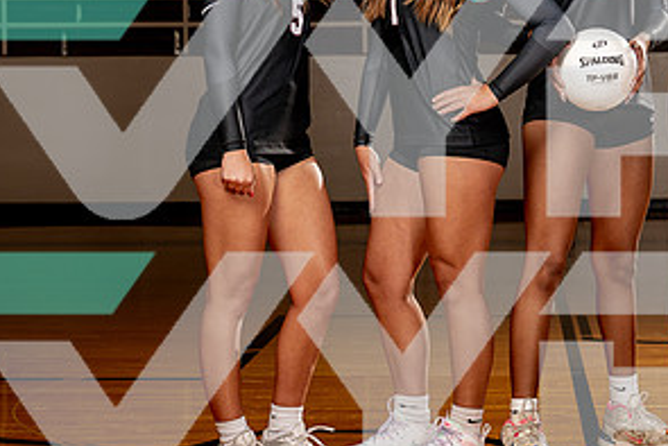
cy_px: 98
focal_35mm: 120
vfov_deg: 11.4
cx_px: 503
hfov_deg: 17.0
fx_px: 2228
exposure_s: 1/250
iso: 100
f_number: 5.6
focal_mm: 61
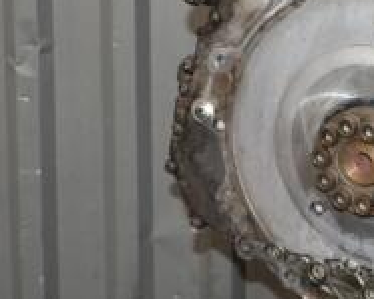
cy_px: 6
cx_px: 394
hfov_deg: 18.5
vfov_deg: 15.2
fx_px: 1107
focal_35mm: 100
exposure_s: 1/60
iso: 800
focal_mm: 22
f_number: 5
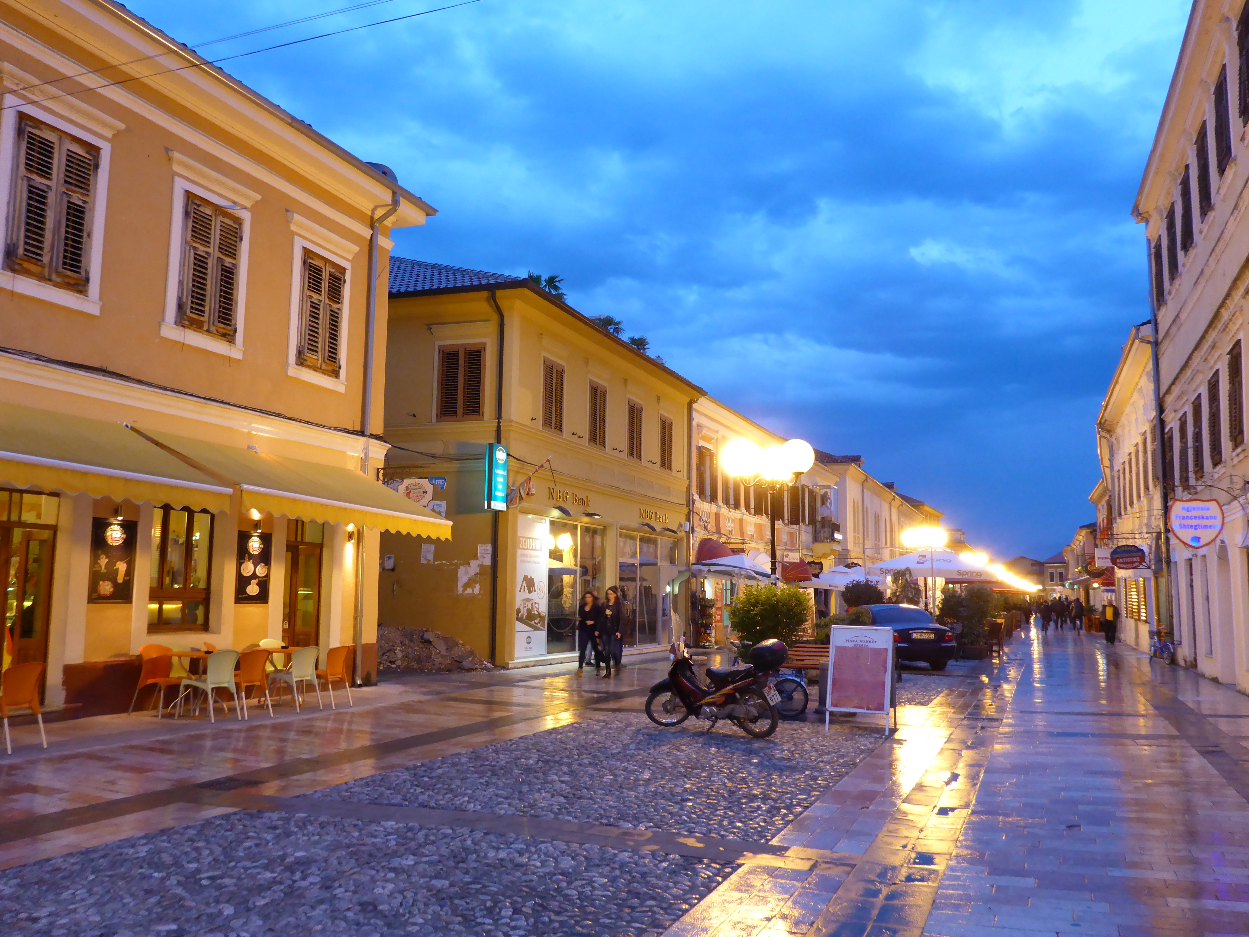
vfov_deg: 49.7
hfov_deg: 63.4
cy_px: 468
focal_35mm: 28
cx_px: 624
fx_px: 1010
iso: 400
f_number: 3.3
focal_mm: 4.9
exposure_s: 1/13
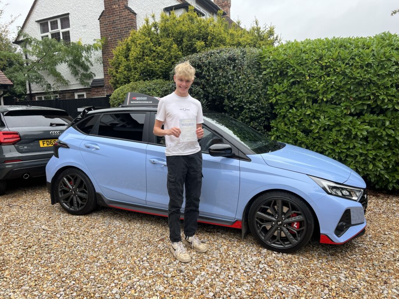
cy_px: 150
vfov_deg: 53.1
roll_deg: +2.3
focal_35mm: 26
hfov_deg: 67.3
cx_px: 200
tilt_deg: -6.9
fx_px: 300
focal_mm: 5.7
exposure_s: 1/324
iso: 50
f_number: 1.5
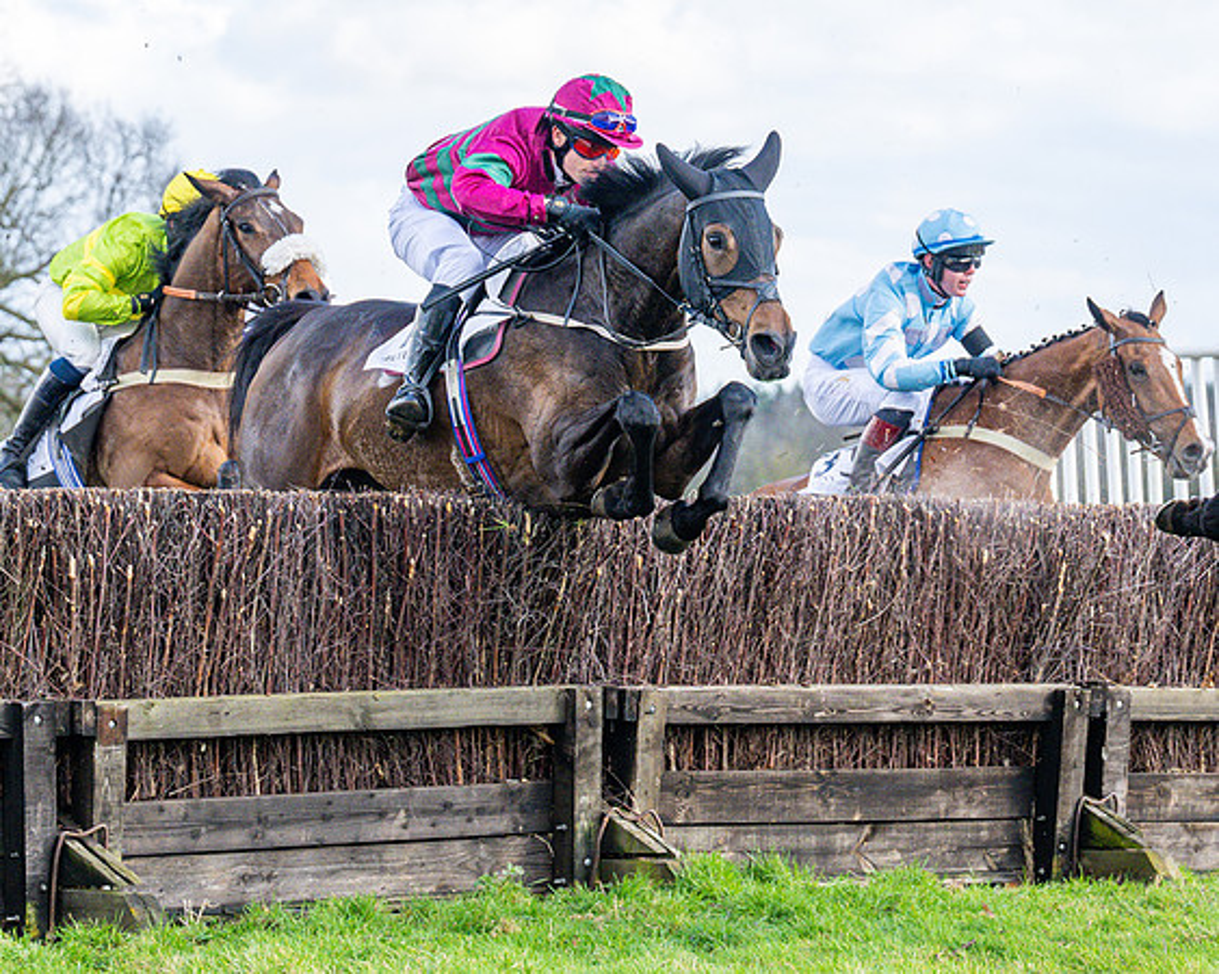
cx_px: 414
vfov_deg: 9.4
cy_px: 290
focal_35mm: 164
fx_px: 5921
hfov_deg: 11.7
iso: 640
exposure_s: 1/2000
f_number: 4
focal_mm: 81
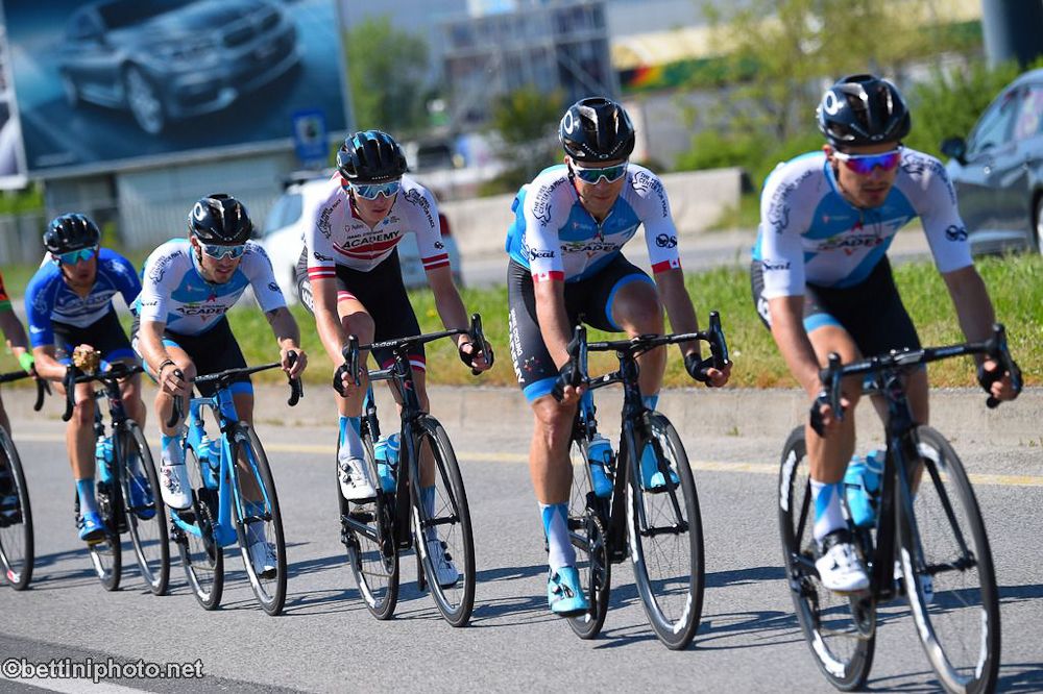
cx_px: 522
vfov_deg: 5.3
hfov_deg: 7.9
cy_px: 347
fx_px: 7530
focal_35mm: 260
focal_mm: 260
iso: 400
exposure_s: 1/1250
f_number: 6.3
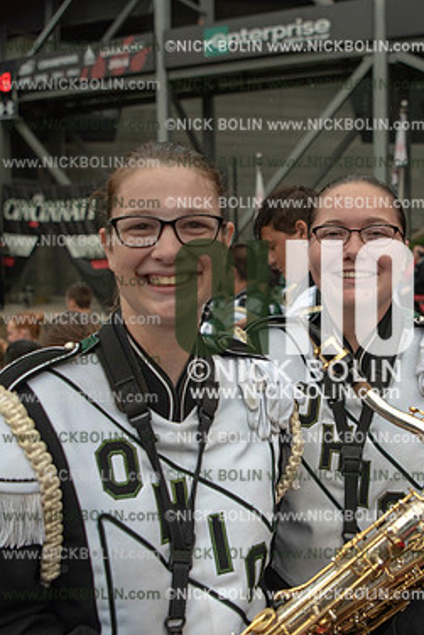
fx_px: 653
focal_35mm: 37
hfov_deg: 35.5
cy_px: 320
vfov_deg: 51.9
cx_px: 294
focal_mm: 24
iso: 1000
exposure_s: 1/4000
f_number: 2.8
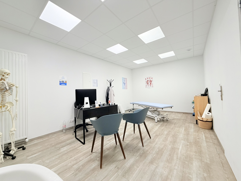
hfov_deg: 102.1
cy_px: 90
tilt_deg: +2.4
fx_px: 97
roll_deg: +2.4
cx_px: 120
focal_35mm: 14
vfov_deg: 85.7
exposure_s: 1/100
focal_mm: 2.22
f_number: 2.2
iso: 80
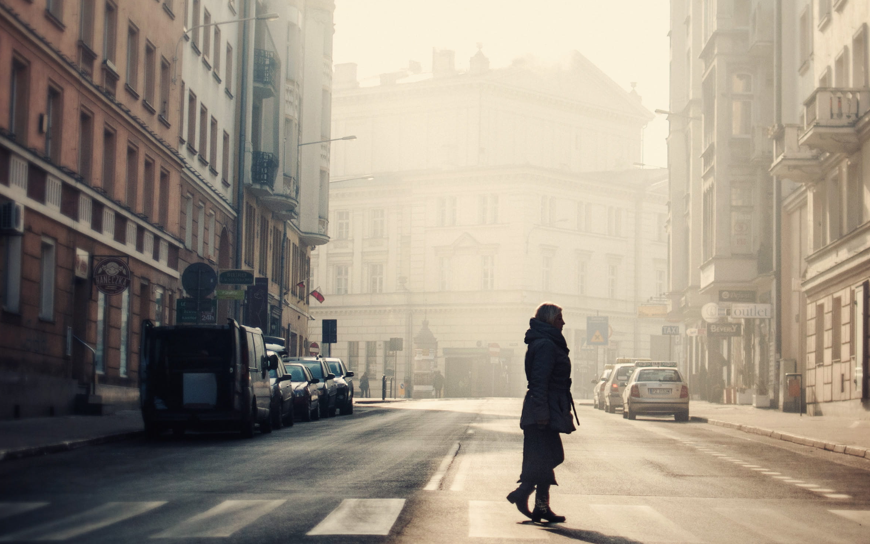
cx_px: 514
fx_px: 2082
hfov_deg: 23.6
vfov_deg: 14.9
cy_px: 225
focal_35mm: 88
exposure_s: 1/4000
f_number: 1.8
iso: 100
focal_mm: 35
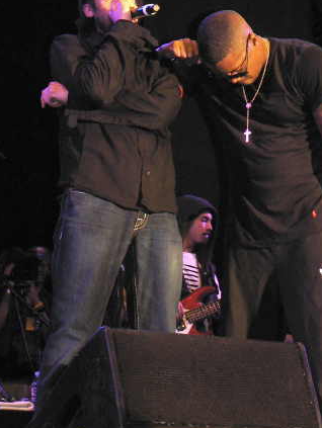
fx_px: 1672
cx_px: 195
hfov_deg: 11.0
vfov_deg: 14.6
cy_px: 184
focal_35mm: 135
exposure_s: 1/60
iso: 400
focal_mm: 17.3
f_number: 3.2
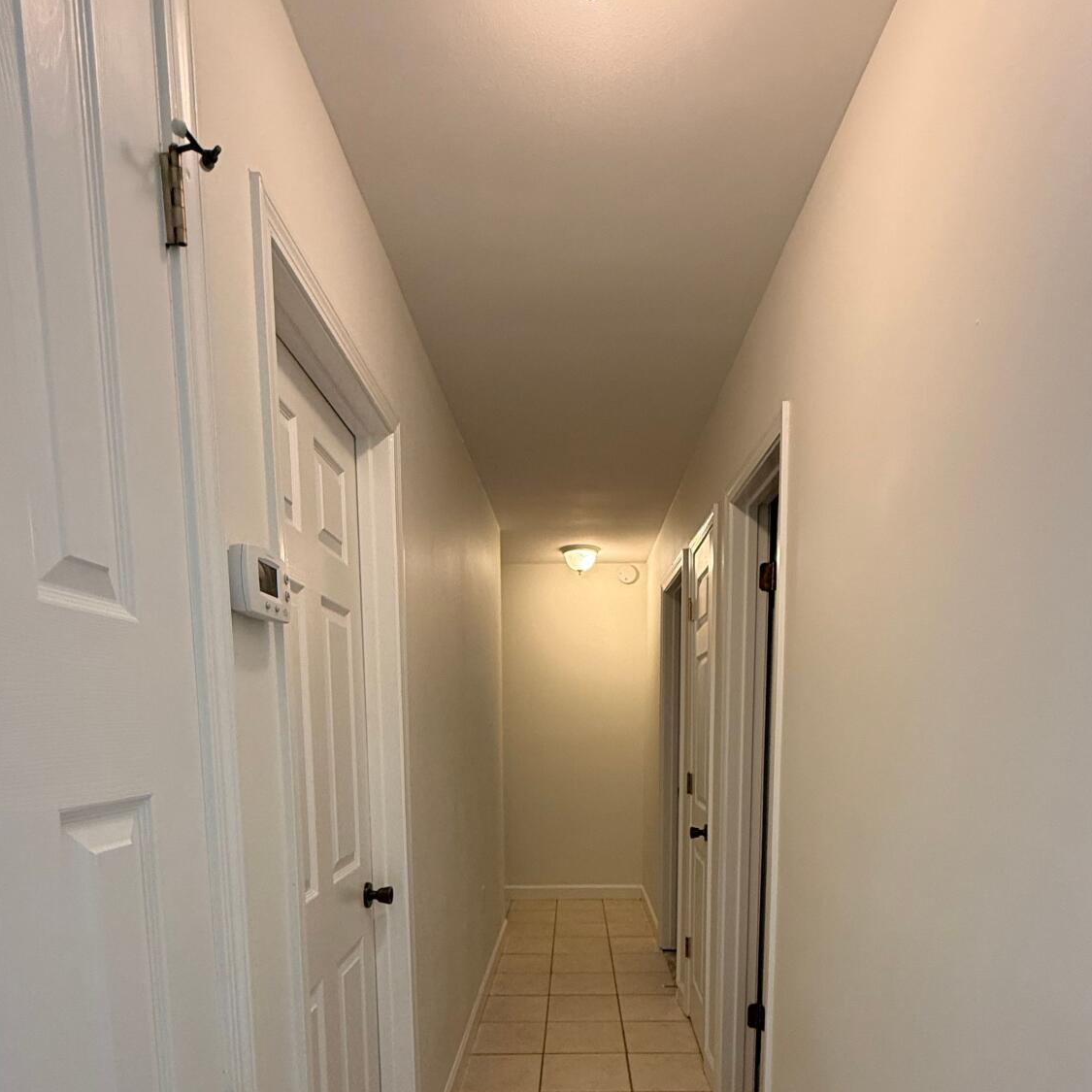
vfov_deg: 65.1
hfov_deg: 69.5
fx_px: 785
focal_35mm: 22
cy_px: 828
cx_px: 584
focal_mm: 2.22
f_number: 2.2
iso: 250
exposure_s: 1/99
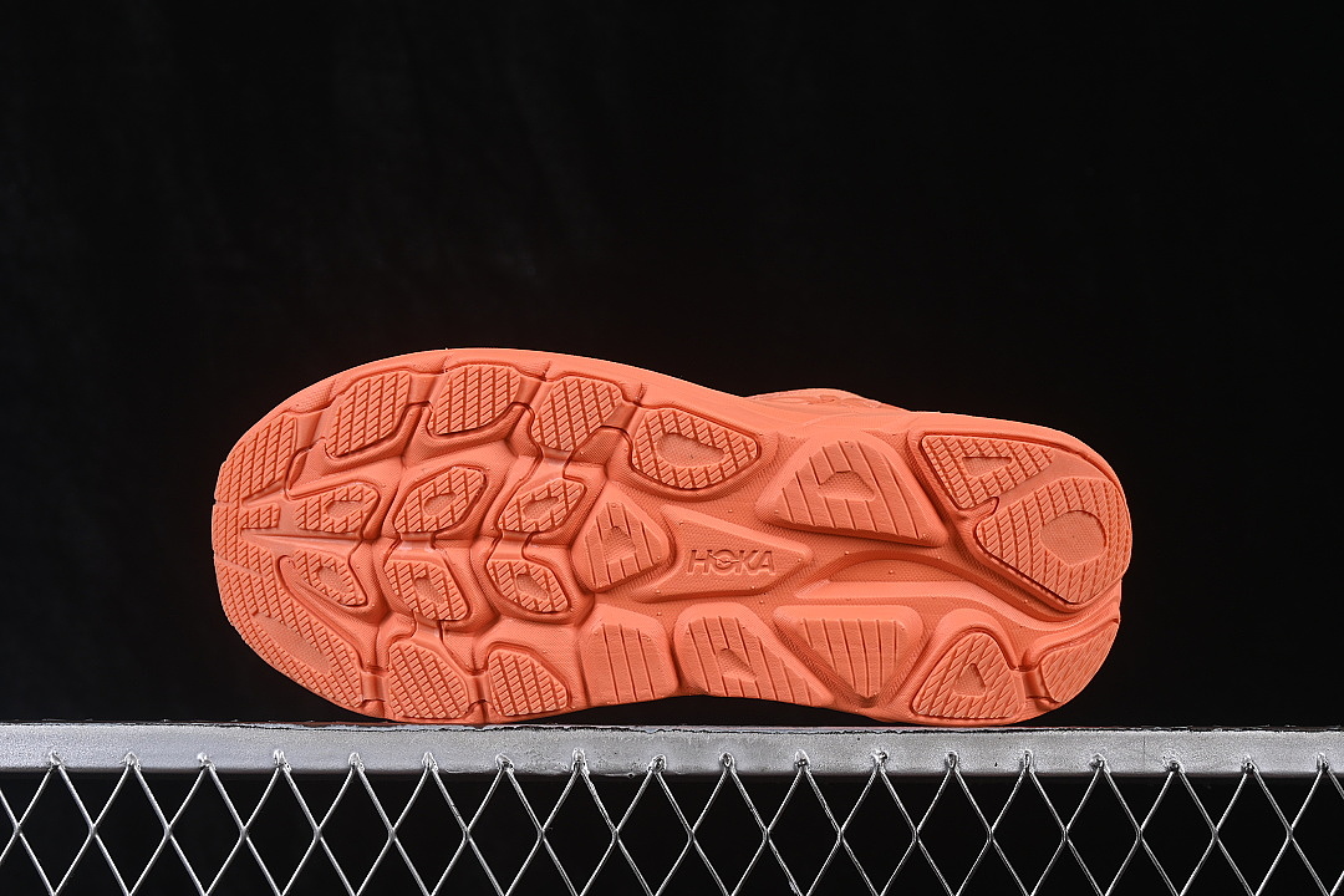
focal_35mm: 75
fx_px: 2800
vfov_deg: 18.2
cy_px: 448
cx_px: 672
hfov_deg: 27.0
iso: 160
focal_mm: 50
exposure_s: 1/80
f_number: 8
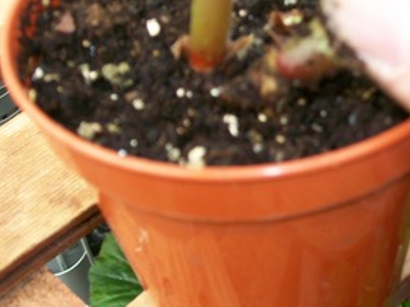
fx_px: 864
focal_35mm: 73
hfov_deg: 26.4
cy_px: 106
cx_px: 300
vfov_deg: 20.1
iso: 80
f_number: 3
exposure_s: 1/73.1
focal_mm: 7.6
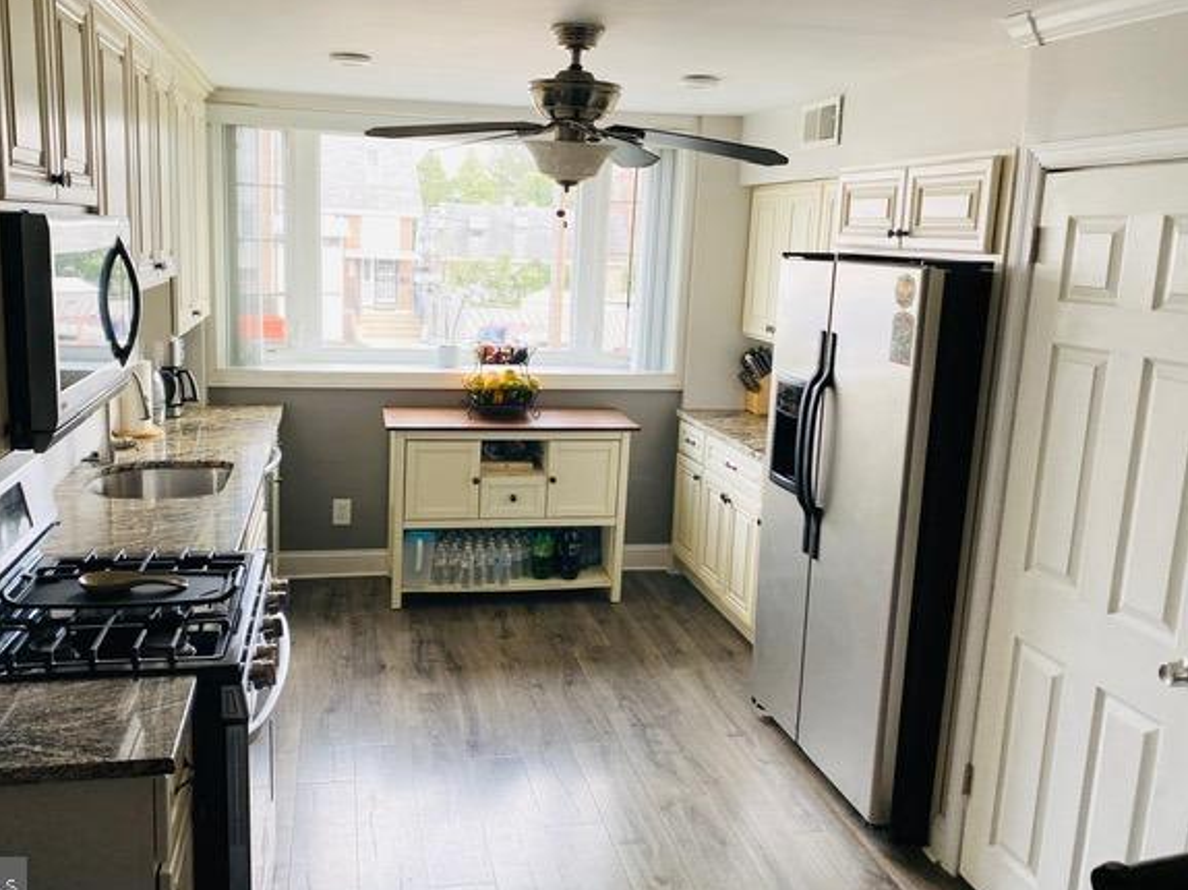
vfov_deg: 48.2
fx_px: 995
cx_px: 528
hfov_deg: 61.5
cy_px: 414
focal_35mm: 29
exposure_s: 1/104
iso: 125
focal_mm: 4.25
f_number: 1.8
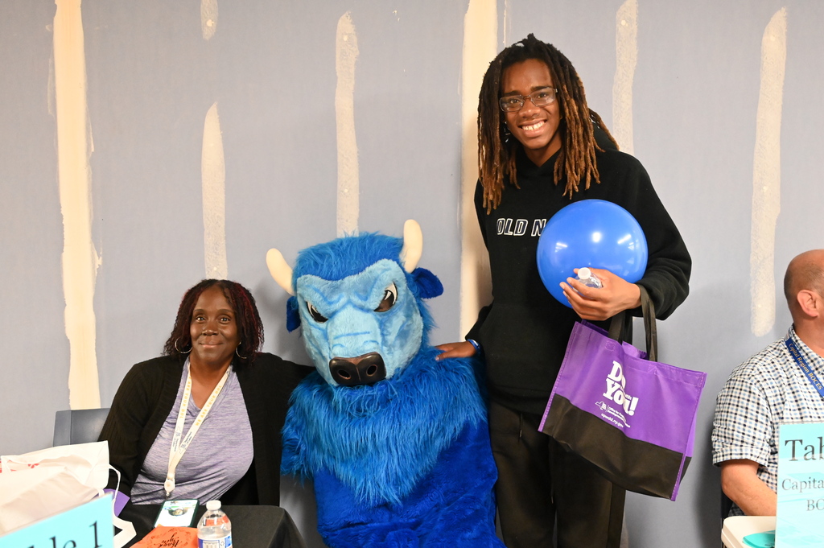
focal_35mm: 36
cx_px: 412
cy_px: 274
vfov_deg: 36.8
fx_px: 823
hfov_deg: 53.2
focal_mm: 36
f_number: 4
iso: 12800
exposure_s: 1/60
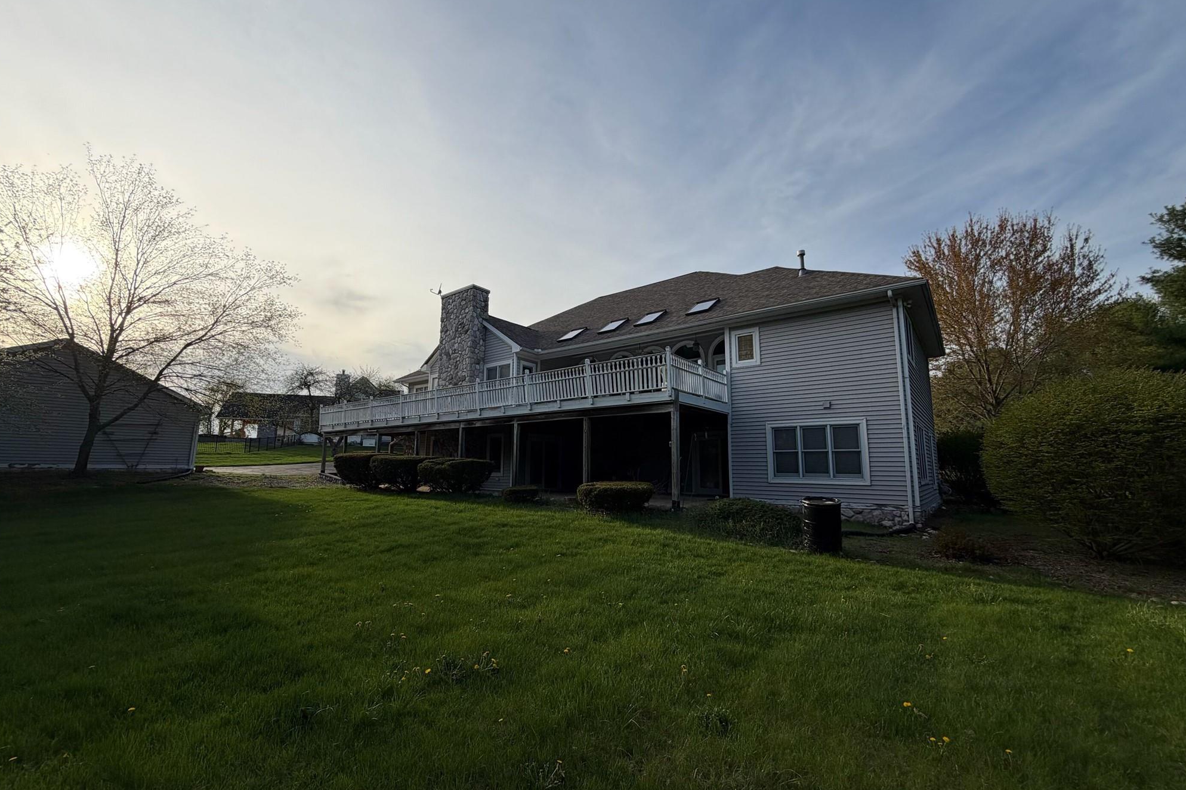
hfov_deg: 100.4
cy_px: 394
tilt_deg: +8.1
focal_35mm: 15
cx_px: 583
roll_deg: +0.1
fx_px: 494
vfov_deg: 77.3
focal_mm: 2.22
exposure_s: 1/770
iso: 25
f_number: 2.2
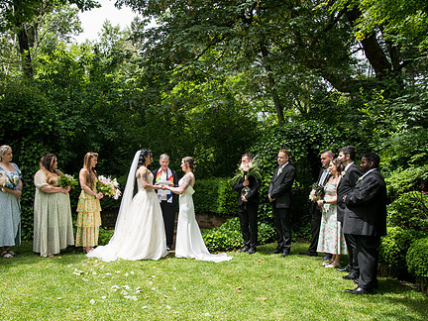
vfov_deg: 45.3
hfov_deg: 57.9
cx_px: 170
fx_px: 383
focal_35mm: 31
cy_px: 182
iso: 125
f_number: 4
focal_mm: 24
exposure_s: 1/400
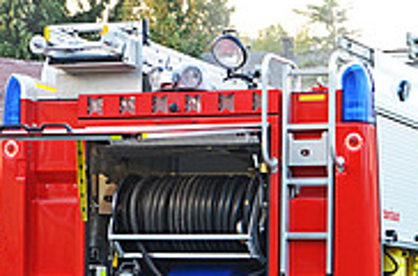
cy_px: 312
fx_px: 1589
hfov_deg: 14.7
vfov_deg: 9.8
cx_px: 426
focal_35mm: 137
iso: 500
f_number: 4.5
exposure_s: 1/60
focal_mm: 35
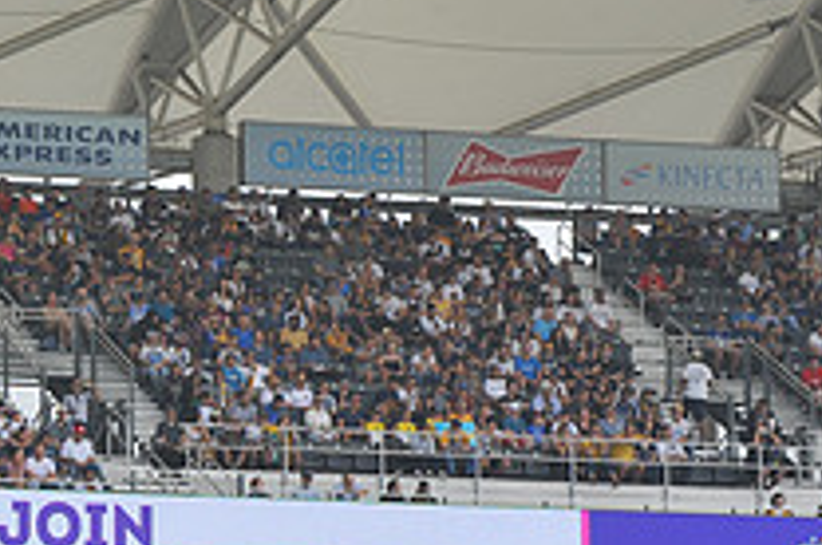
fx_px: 6999
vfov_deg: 4.5
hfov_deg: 6.7
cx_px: -190
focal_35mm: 307
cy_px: 541
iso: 200
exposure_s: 1/320
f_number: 9
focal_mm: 110
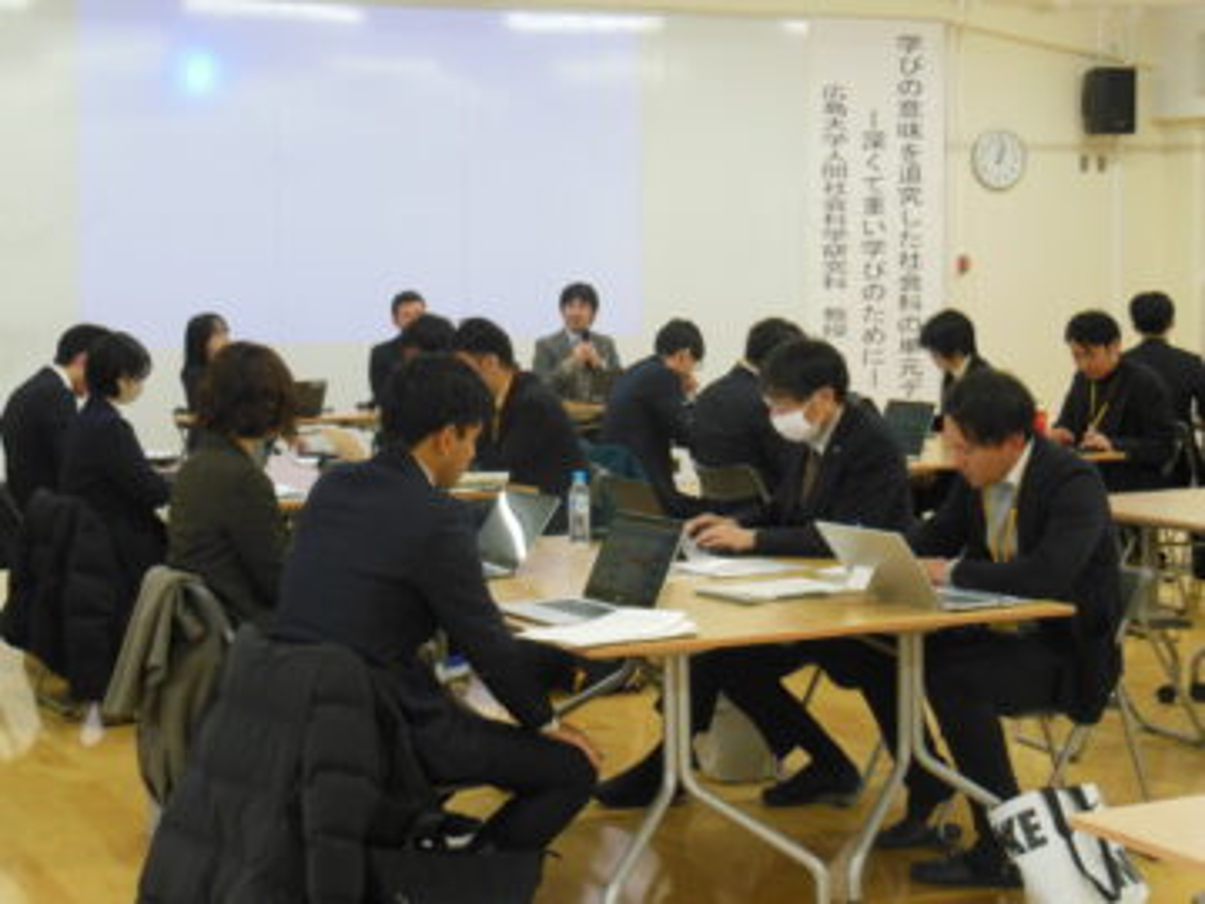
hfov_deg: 27.8
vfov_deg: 21.0
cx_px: 602
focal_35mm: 70
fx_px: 2437
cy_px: 452
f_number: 5.2
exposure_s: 1/30
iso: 400
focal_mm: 12.4
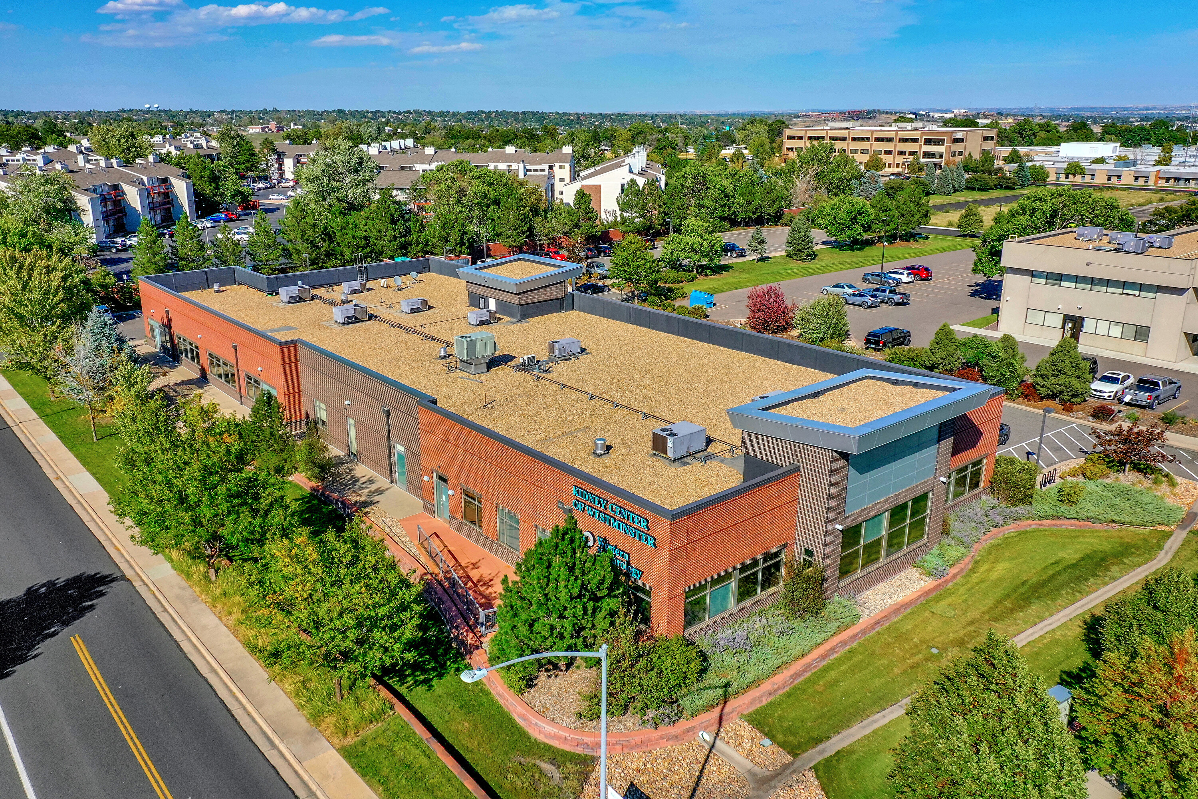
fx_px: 932
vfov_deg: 46.4
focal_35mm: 28
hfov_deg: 65.5
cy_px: 400
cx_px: 599
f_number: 5.6
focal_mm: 10.26
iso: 100
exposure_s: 1/500
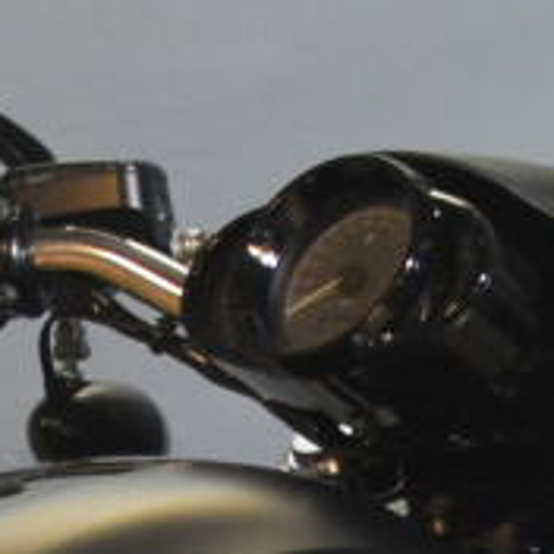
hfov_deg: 3.5
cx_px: -135
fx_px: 9177
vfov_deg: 3.4
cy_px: 1110
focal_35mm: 507
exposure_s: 1/60
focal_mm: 35
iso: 1600
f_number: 2.8
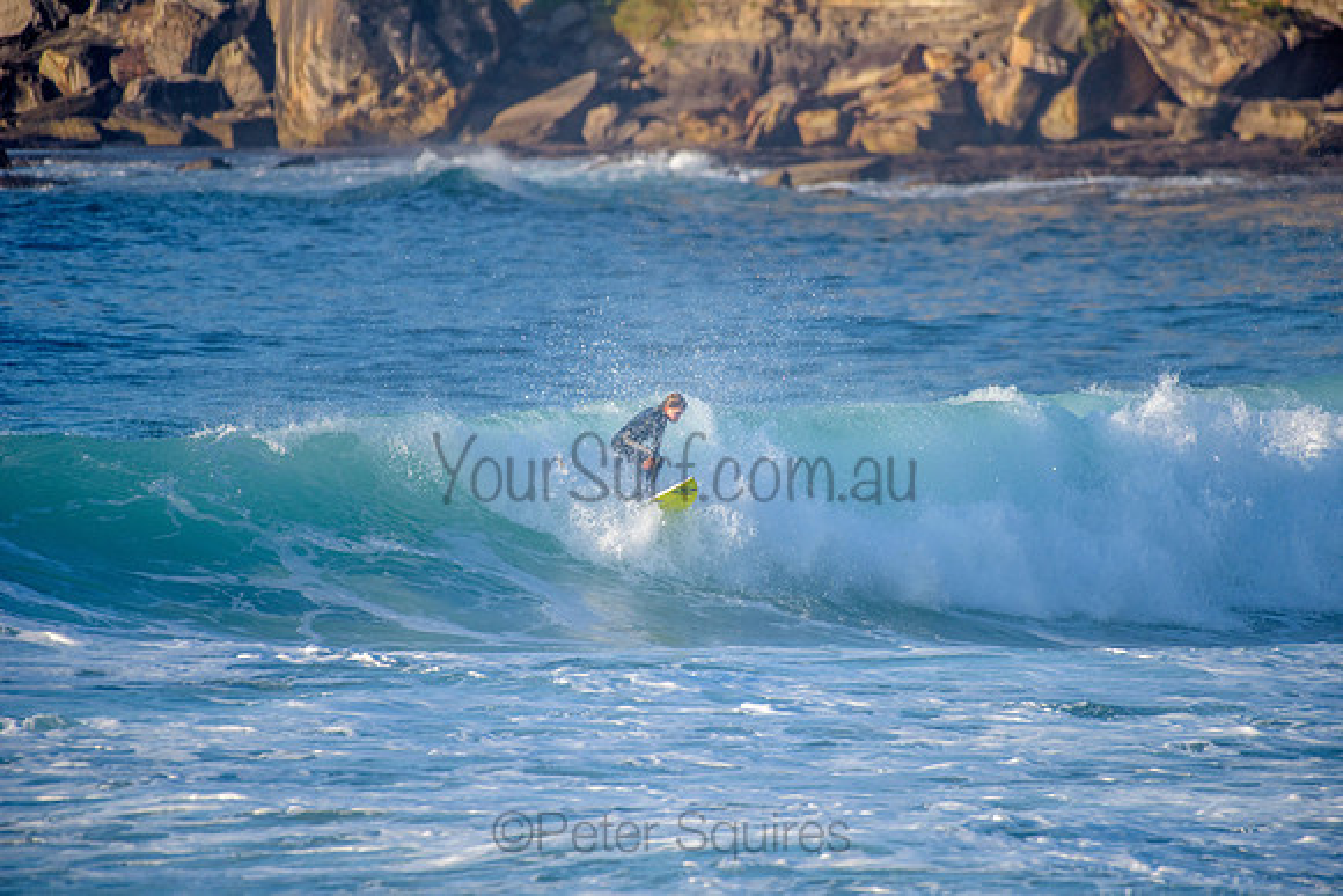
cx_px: 672
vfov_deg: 2.8
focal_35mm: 500
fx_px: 18656
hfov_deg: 4.1
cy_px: 448
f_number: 5.6
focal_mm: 500
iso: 360
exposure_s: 1/2000
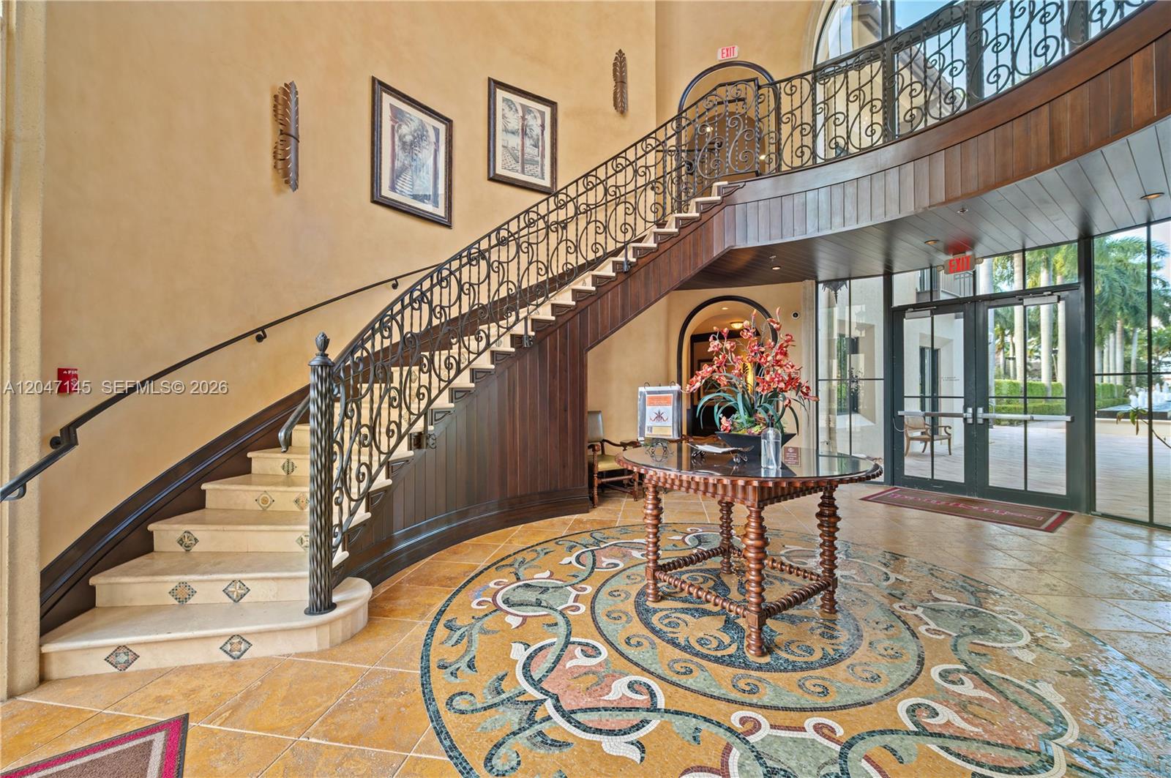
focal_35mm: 14
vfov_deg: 81.1
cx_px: 586
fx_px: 455
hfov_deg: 104.3
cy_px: 389
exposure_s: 1/4
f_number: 8
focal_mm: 14
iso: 200
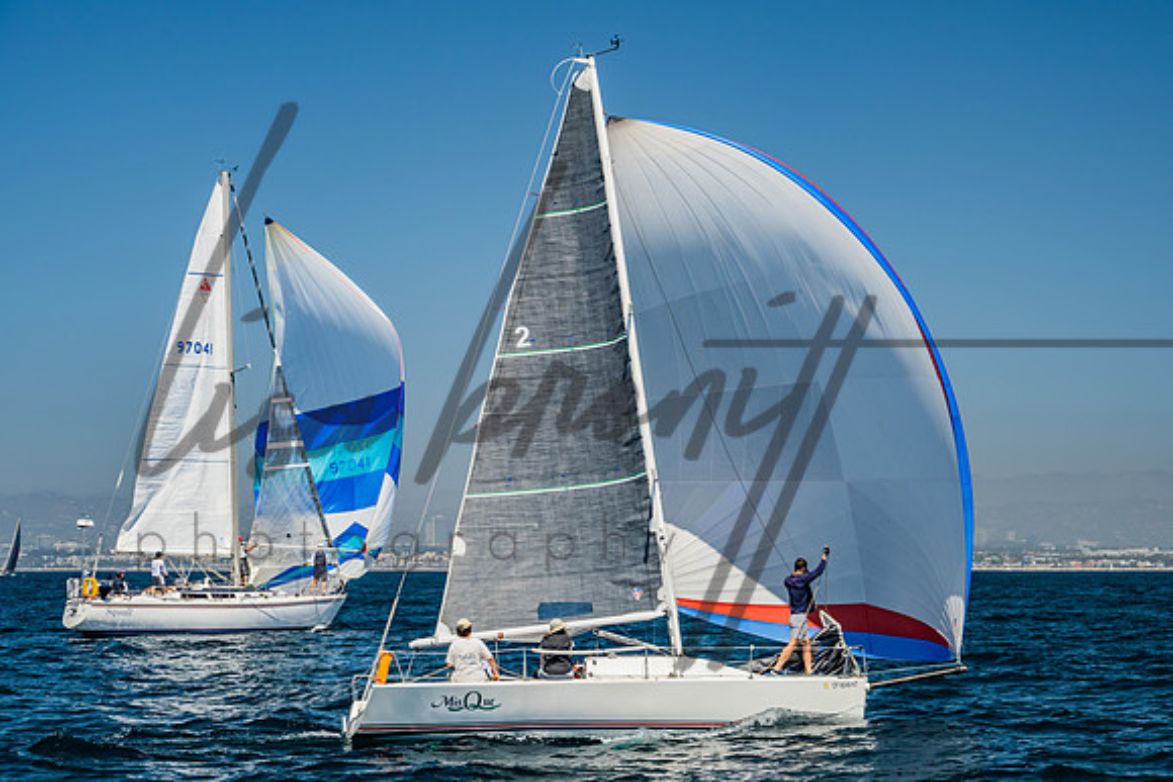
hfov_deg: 22.1
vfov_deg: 14.9
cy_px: 371
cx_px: 617
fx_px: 3001
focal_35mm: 92
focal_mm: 81
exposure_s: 1/500
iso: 160
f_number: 6.3
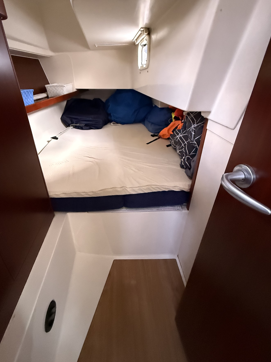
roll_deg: +1.0
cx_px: 117
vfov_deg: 94.1
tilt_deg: -28.8
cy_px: 161
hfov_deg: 77.7
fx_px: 167
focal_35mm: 16
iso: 1250
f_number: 2.2
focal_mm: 2.22
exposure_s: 1/60
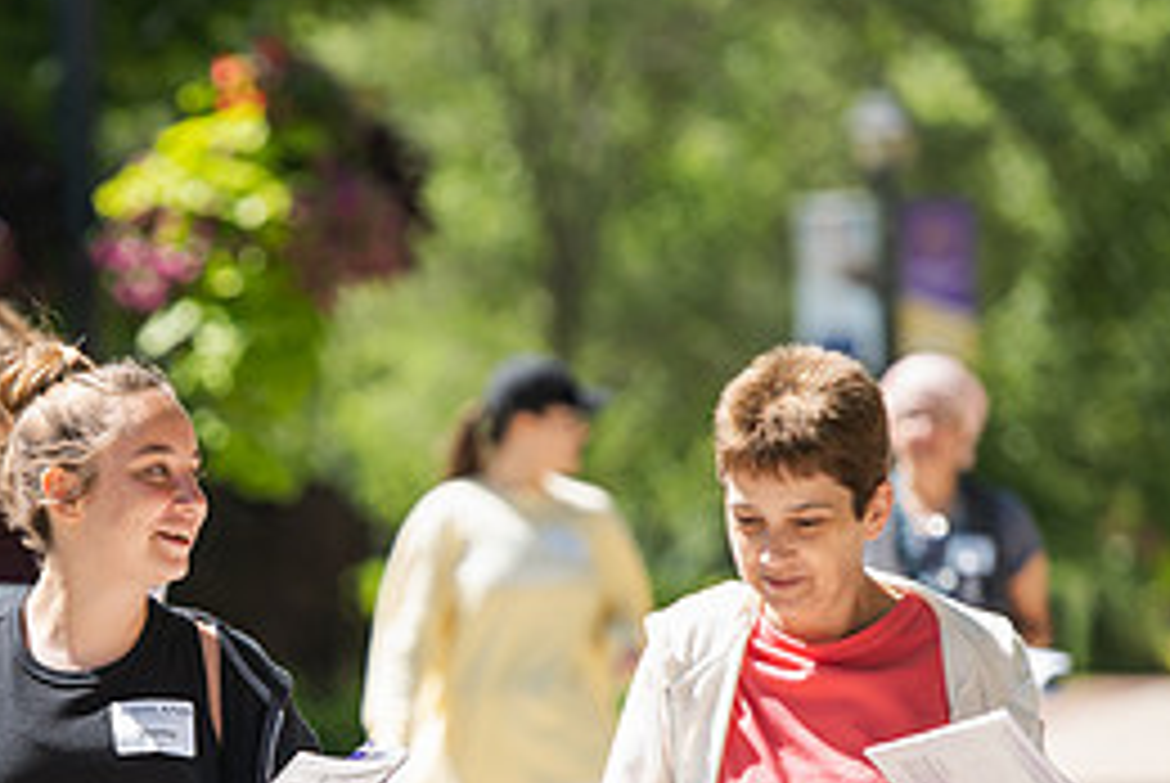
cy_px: 655
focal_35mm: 401
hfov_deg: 5.1
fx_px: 13047
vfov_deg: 3.4
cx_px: 202
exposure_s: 1/400
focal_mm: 180
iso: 125
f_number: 4
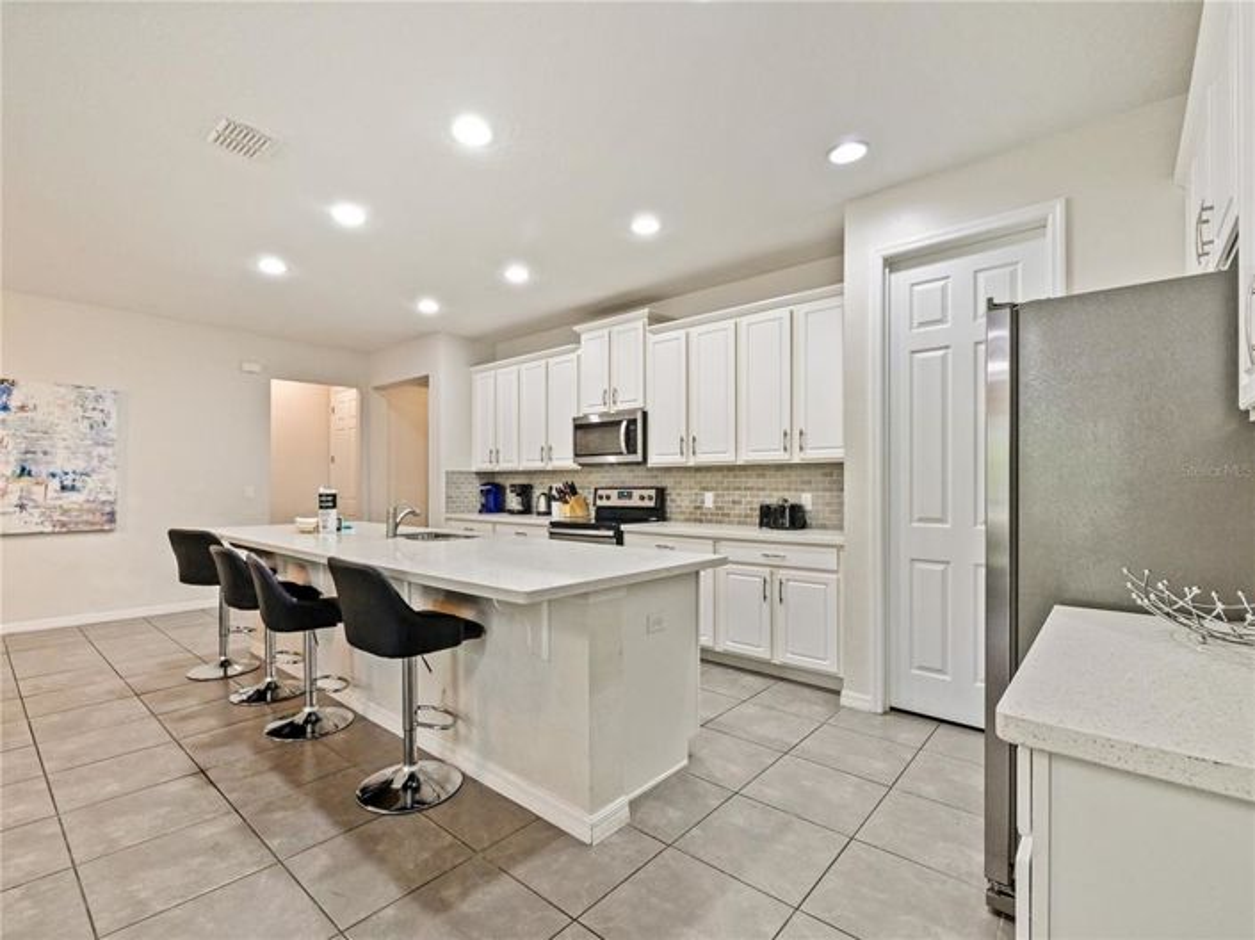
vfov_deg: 85.6
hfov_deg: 102.1
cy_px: 470
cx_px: 628
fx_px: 507
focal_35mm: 14
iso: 2000
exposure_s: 1/60
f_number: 4
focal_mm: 7
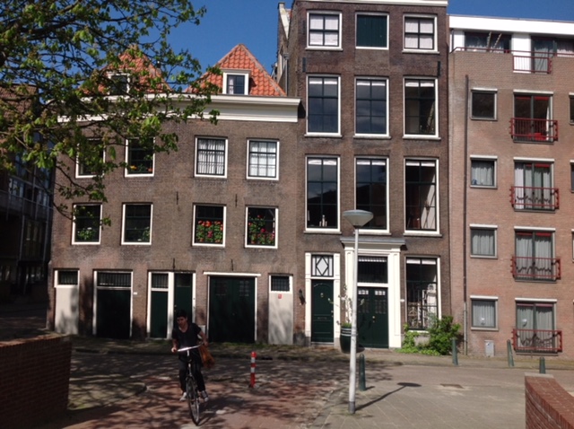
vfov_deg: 40.6
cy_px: 214
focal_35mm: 35
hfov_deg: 52.7
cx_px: 287
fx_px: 579
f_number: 2.4
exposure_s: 1/2519
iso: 64
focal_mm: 4.28
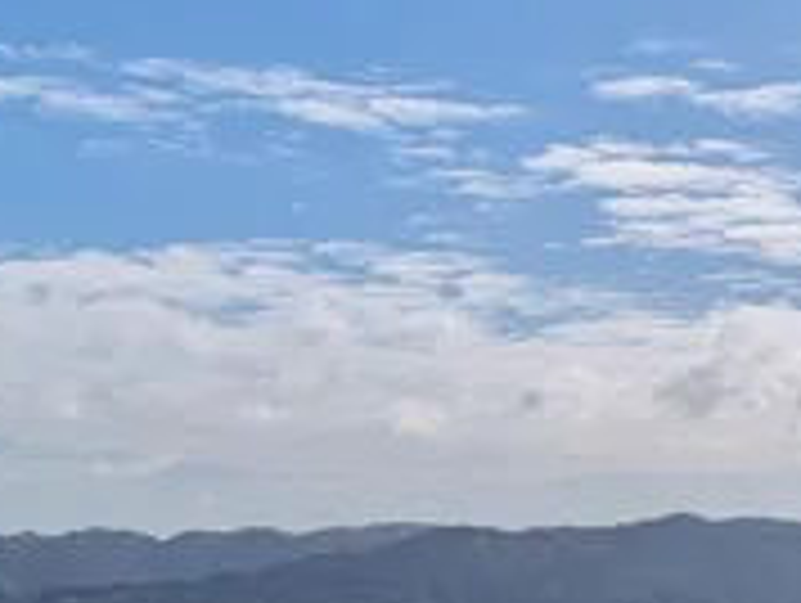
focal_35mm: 108
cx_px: 400
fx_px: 2502
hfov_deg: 18.2
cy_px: 369
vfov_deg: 13.7
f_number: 1.85
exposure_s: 1/9434
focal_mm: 6.81
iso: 50
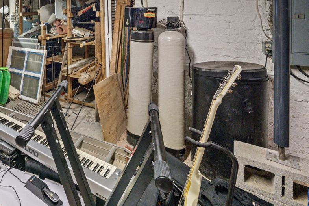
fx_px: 189
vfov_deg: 51.2
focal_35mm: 22
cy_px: 24
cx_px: 50
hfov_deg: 68.8
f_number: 7.1
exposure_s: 1/15
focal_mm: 12
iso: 1600
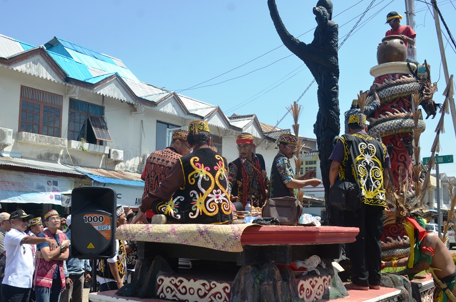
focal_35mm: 40
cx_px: 212
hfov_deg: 49.0
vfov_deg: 33.5
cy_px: 172
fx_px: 500
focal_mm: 23
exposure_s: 1/250
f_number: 8
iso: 110
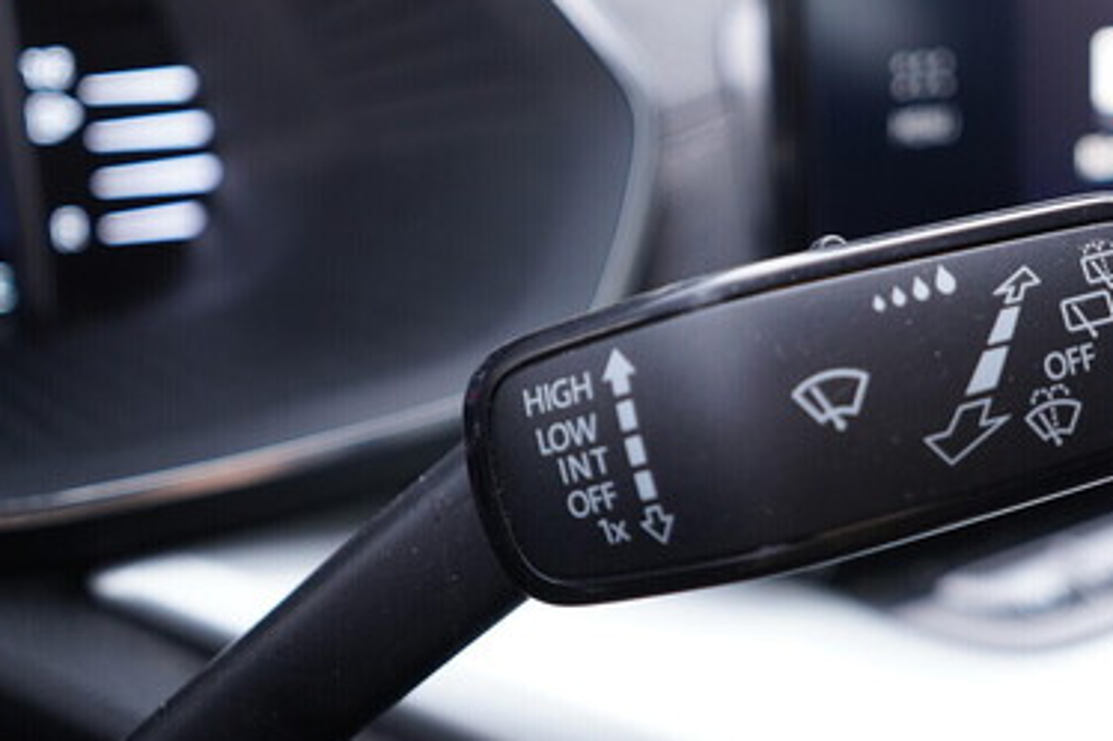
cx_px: 786
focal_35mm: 53
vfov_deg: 25.5
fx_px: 1638
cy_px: 373
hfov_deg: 36.9
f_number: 2.8
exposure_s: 1/40
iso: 400
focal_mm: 24
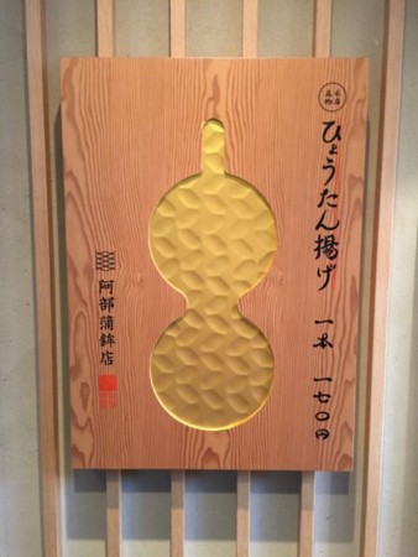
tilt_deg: -5.7
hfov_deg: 48.3
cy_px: 278
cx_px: 209
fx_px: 466
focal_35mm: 29
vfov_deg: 61.6
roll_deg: -0.6
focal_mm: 4.15
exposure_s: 1/15
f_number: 2.2
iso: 100
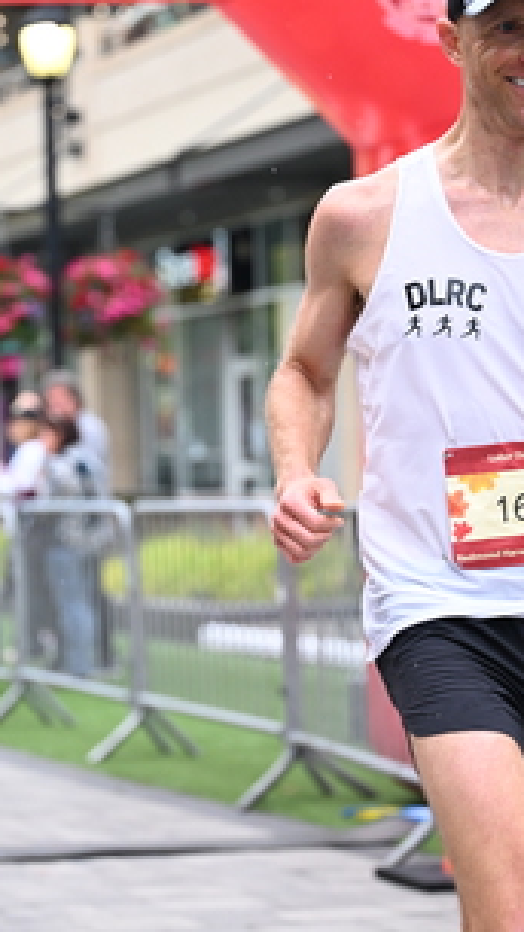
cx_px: 209
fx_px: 3262
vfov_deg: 16.3
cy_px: 460
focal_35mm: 132
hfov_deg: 9.2
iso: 1250
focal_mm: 70
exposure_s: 1/1250
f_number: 2.8
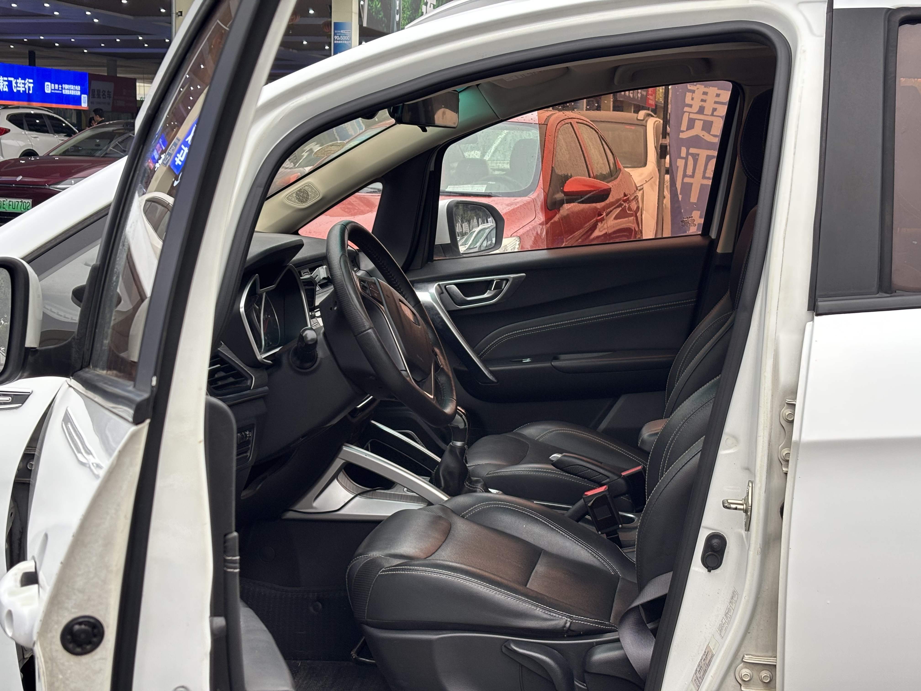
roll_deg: -1.5
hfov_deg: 36.8
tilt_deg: -8.1
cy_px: 346
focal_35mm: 52
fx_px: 1384
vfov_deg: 28.0
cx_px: 460
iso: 50
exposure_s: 1/73
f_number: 1.6
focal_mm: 5.96
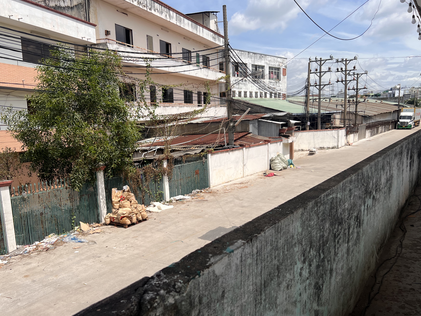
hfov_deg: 59.9
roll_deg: +2.2
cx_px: 201
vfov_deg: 46.7
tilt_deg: -7.6
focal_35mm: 30
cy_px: 176
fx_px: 365
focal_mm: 5.7
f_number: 1.5
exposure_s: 1/4831
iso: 50
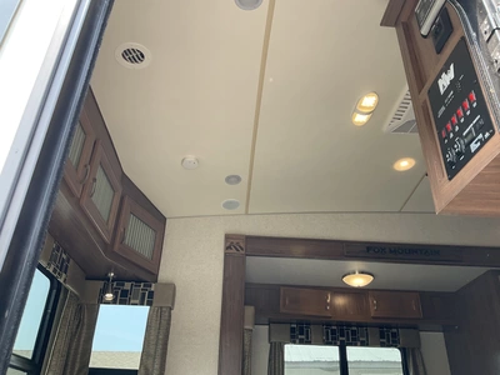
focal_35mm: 29
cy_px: 188
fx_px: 419
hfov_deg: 61.7
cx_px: 250
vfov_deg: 48.2
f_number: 1.8
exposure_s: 1/127
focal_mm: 3
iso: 32
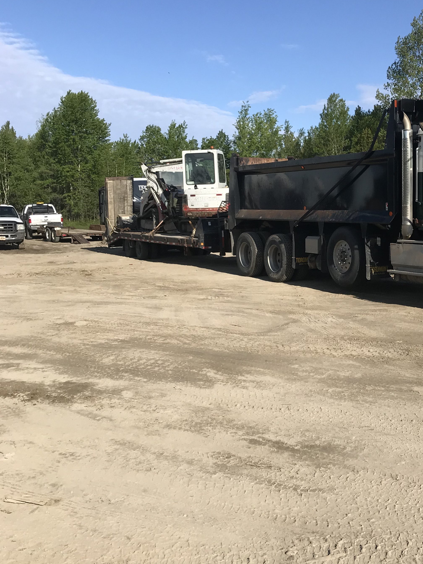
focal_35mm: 42
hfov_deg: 33.7
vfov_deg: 44.7
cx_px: 311
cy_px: 249
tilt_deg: -2.7
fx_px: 684
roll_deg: +1.9
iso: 20
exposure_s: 1/2519
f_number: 1.8
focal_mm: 3.99
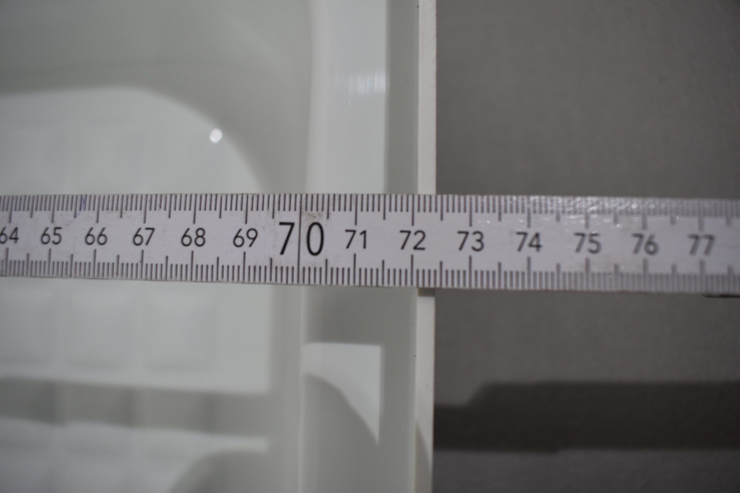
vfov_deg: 47.9
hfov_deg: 67.4
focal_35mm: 27
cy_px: 246
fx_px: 555
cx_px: 370
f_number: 4.5
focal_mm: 18
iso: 400
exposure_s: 1/250
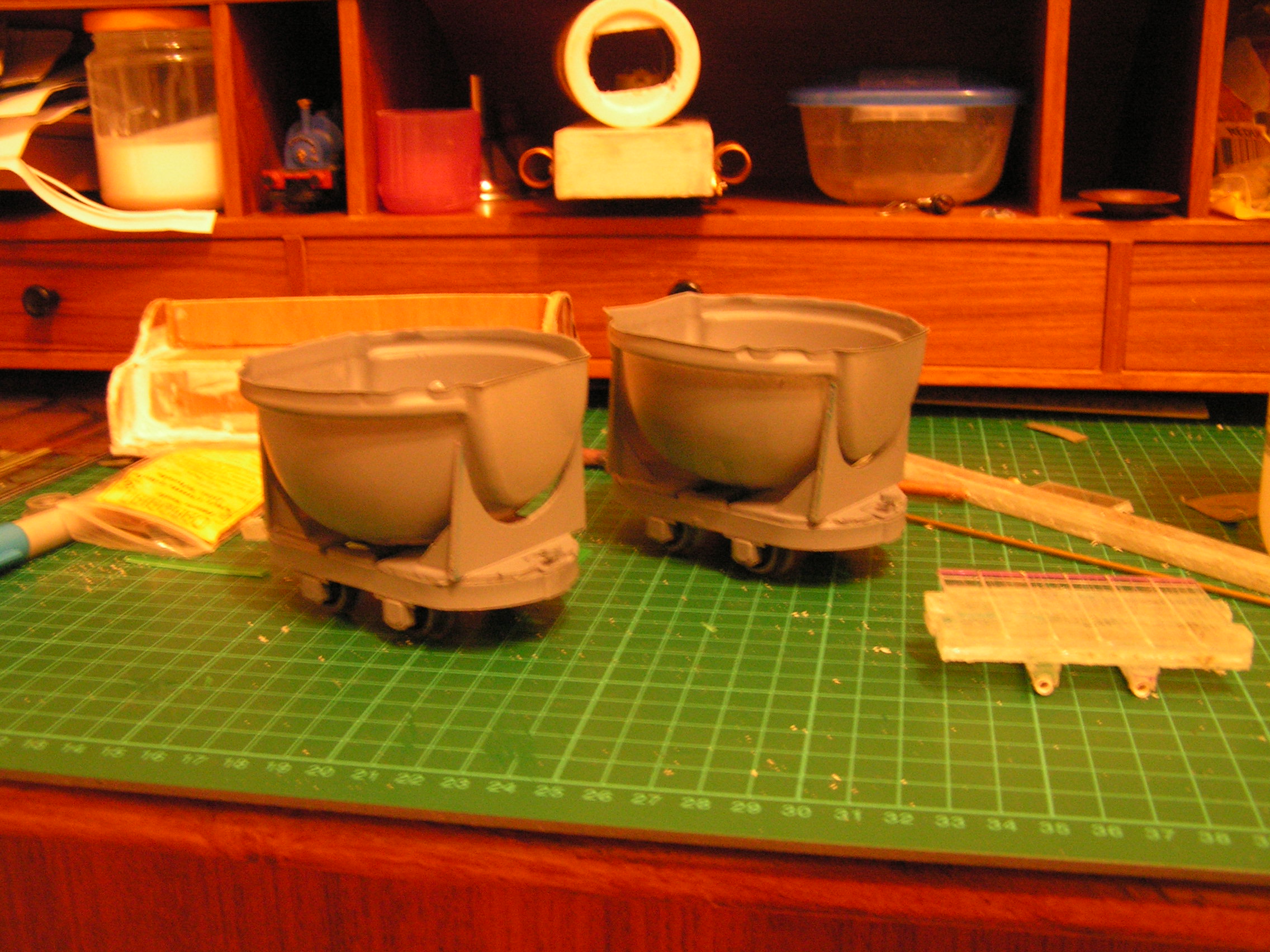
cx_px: 635
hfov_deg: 49.0
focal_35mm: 38
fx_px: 1394
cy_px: 476
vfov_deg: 37.7
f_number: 2.8
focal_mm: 6.3
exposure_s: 1/2.5
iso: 200
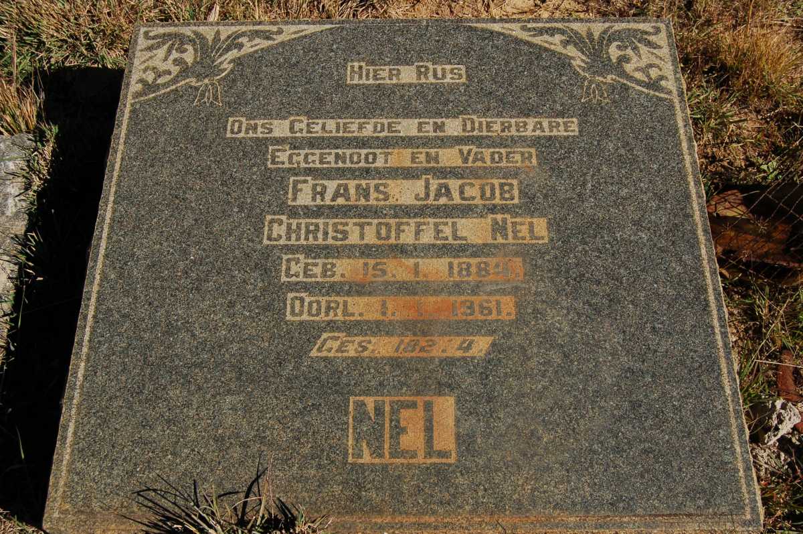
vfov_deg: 36.8
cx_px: 402
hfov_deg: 53.2
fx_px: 802
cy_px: 267
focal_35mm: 36
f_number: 6.3
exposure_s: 1/640
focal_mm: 24
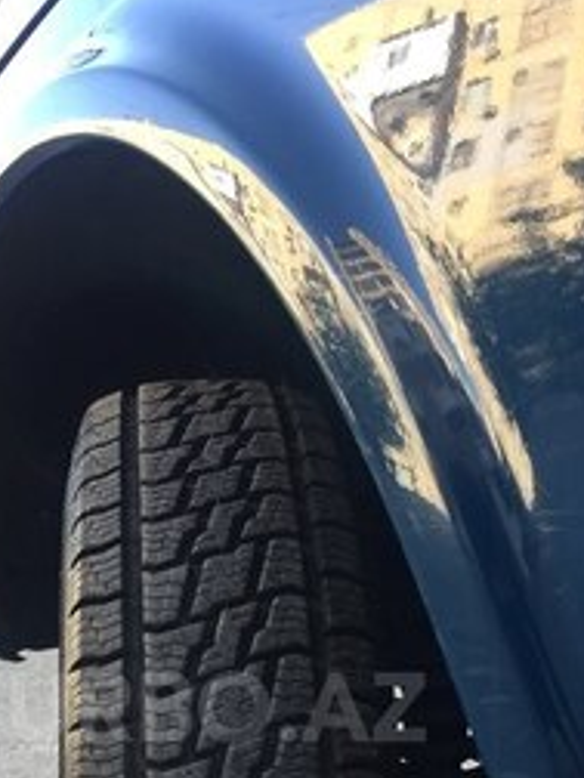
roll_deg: +1.8
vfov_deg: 32.1
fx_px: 1282
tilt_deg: -9.3
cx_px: 188
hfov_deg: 25.5
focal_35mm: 57
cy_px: 707
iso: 32
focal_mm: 4.15
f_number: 2.2
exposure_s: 1/100
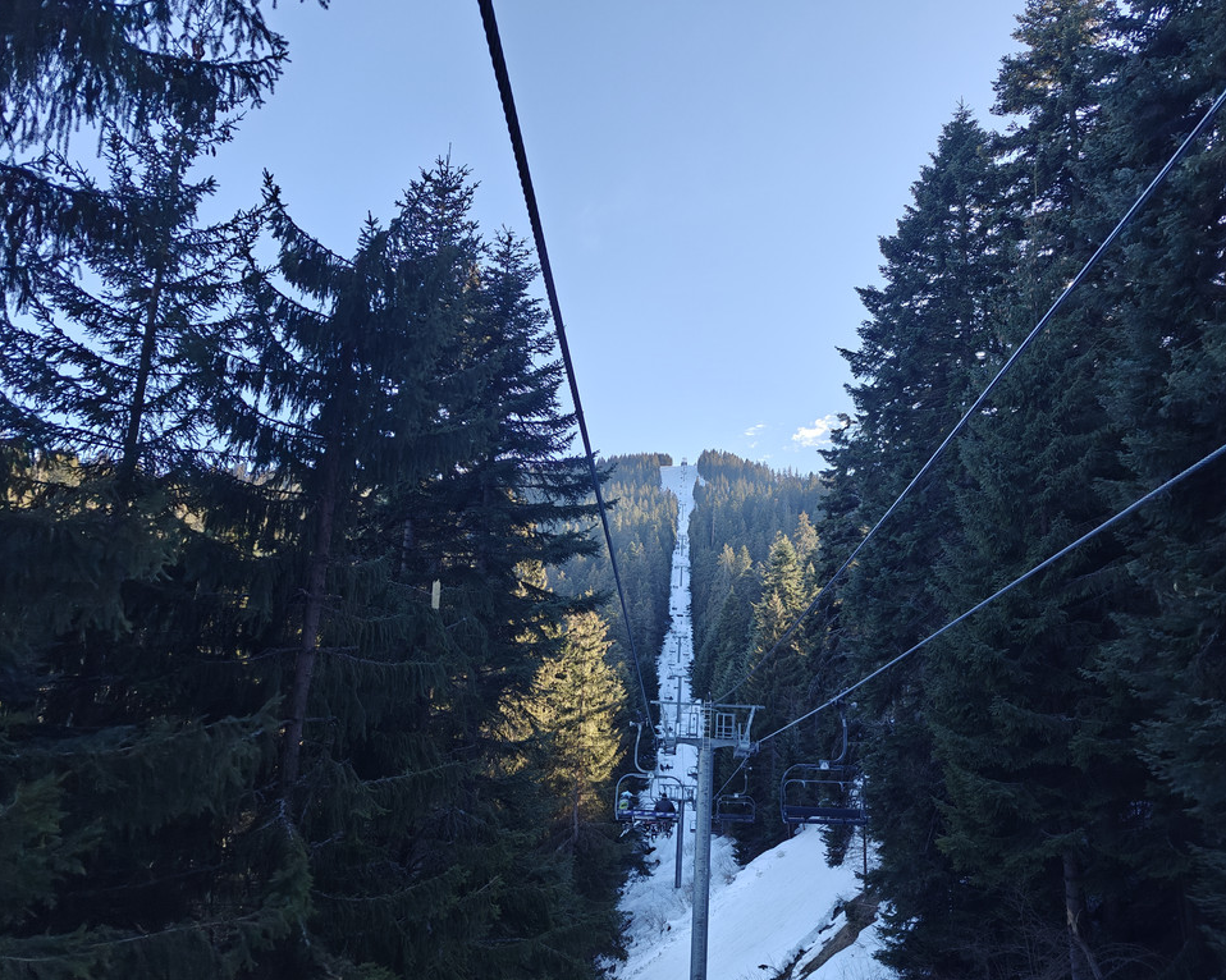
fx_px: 907
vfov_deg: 56.8
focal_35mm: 25
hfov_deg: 67.9
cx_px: 679
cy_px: 491
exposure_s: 1/164
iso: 50
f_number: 1.6
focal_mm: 6.06
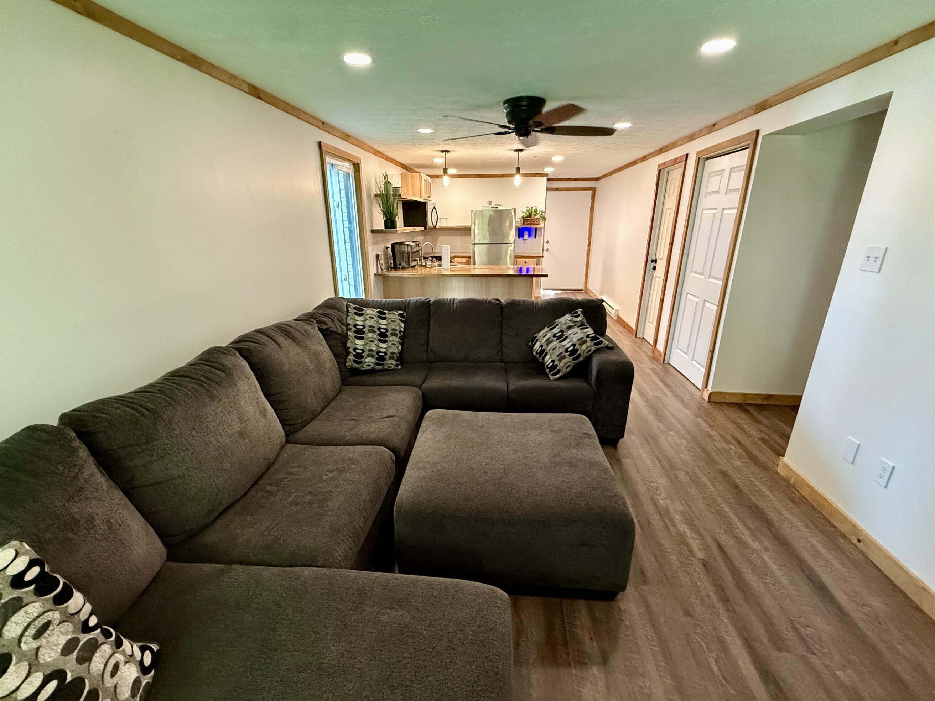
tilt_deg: -19.7
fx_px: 432
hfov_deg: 94.5
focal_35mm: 16
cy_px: 376
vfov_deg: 78.0
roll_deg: +0.6
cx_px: 466
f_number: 2.2
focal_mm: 2.22
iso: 800
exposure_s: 1/60
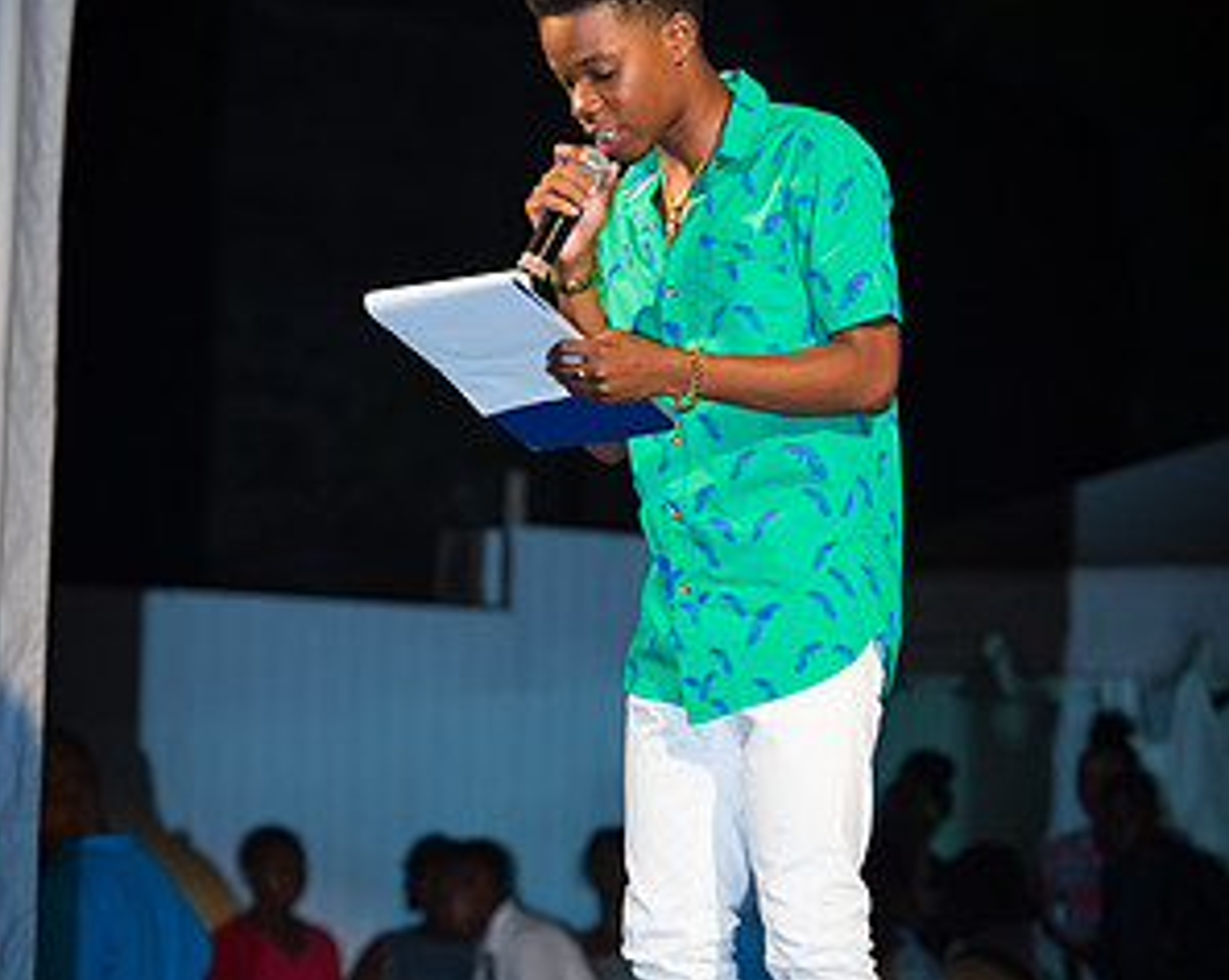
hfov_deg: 9.7
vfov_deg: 7.8
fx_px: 7231
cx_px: 614
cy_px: 550
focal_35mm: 199
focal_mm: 140
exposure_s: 1/160
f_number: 5.6
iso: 2000
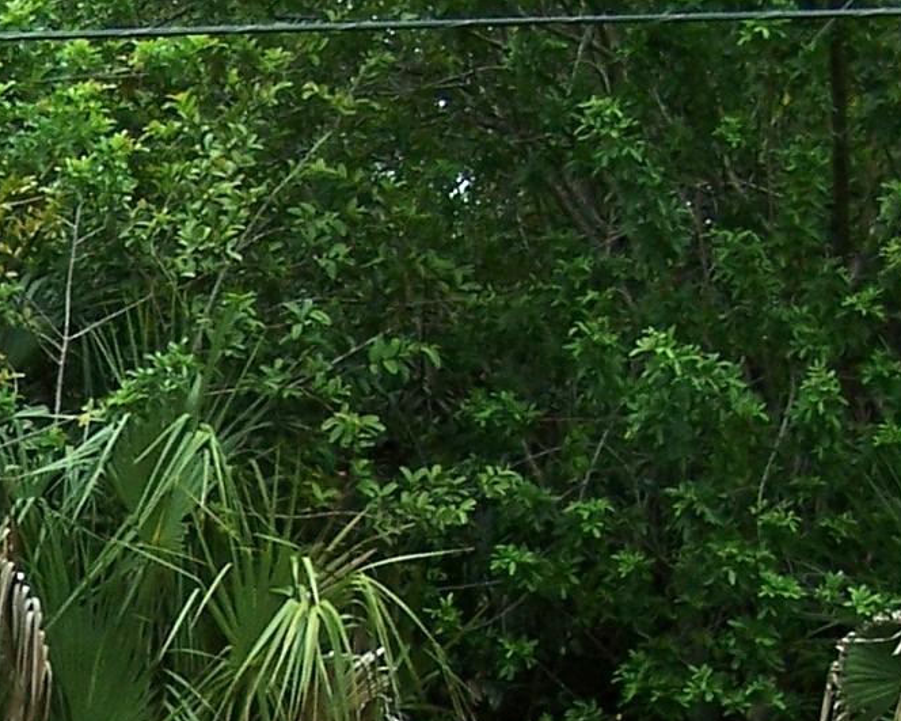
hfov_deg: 12.9
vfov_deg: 10.4
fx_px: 3839
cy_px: 1005
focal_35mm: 144
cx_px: -307
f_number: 2.8
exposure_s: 1/500
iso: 80
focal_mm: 6.3
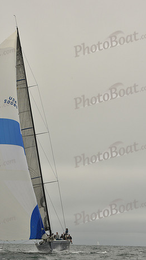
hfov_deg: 8.4
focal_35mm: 145
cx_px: 45
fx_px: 999
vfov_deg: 14.8
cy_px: 132
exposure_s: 1/800
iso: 320
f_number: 13
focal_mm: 110
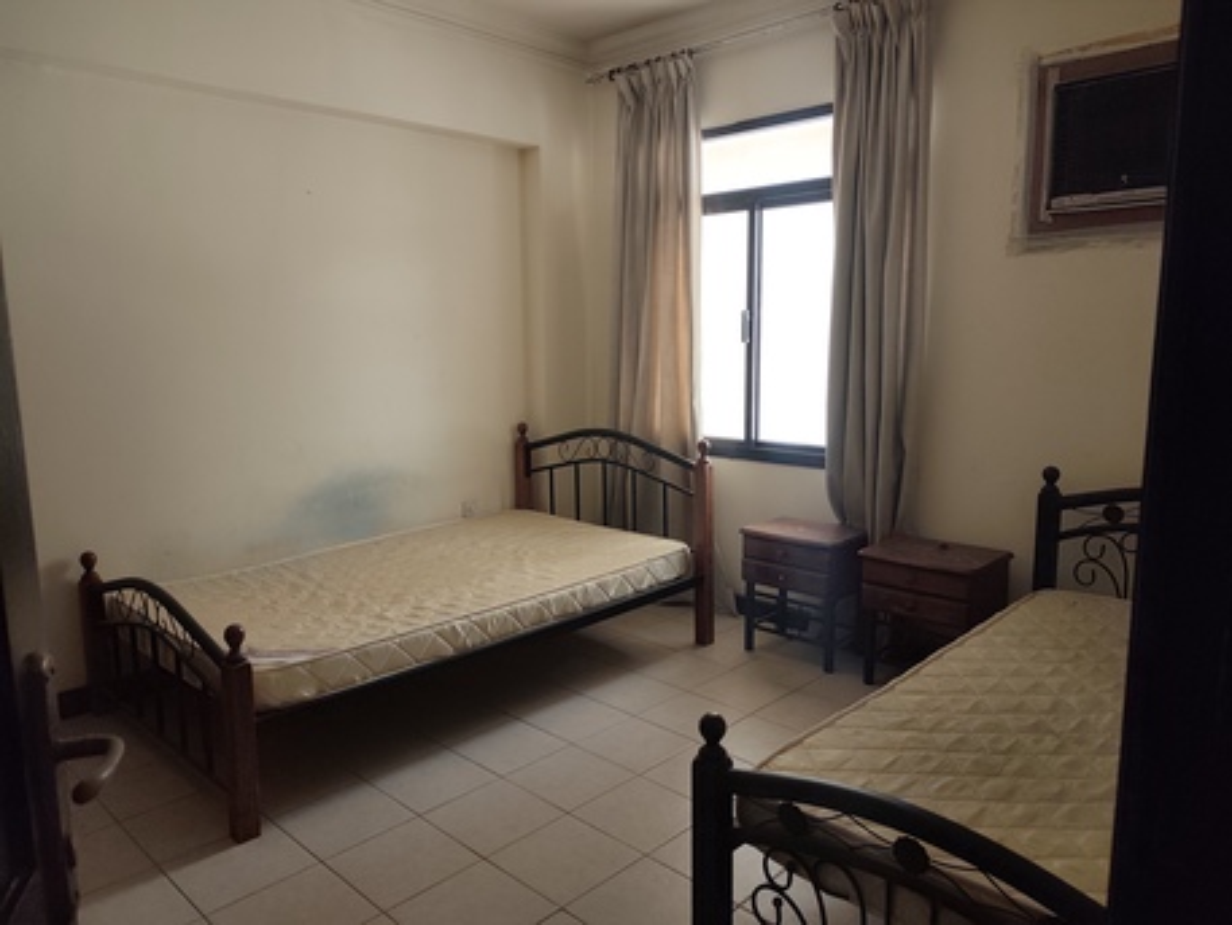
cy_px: 462
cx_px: 616
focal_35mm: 24
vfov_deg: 56.8
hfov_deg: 71.6
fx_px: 854
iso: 125
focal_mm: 5.84
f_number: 1.6
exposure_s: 1/50
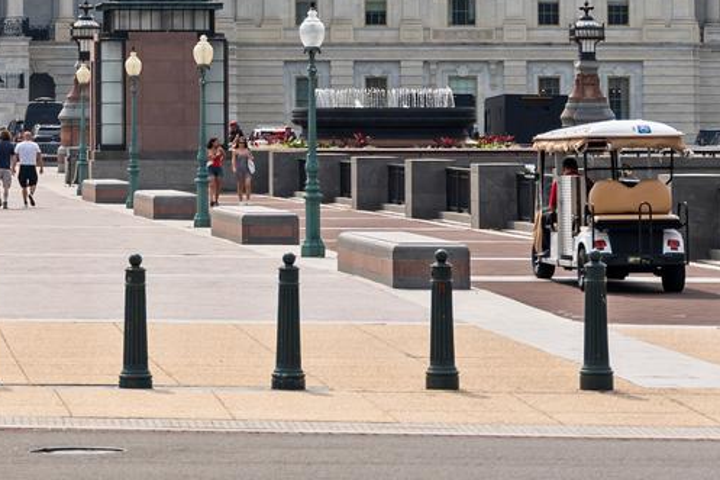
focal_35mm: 209
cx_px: -158
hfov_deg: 9.7
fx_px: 4176
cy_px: -444
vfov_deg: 6.4
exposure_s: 1/3200
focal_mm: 50.7
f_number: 2.8
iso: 100
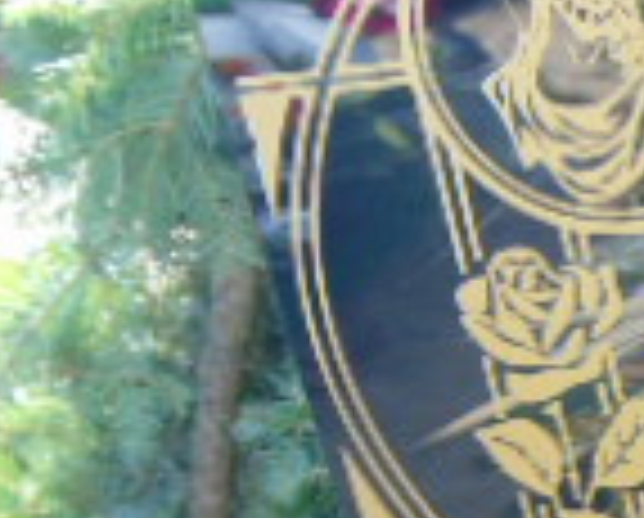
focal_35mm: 109
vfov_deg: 14.1
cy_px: 423
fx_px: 2082
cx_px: 878
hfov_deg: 16.5
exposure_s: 1/125
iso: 80
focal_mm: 4.5
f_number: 3
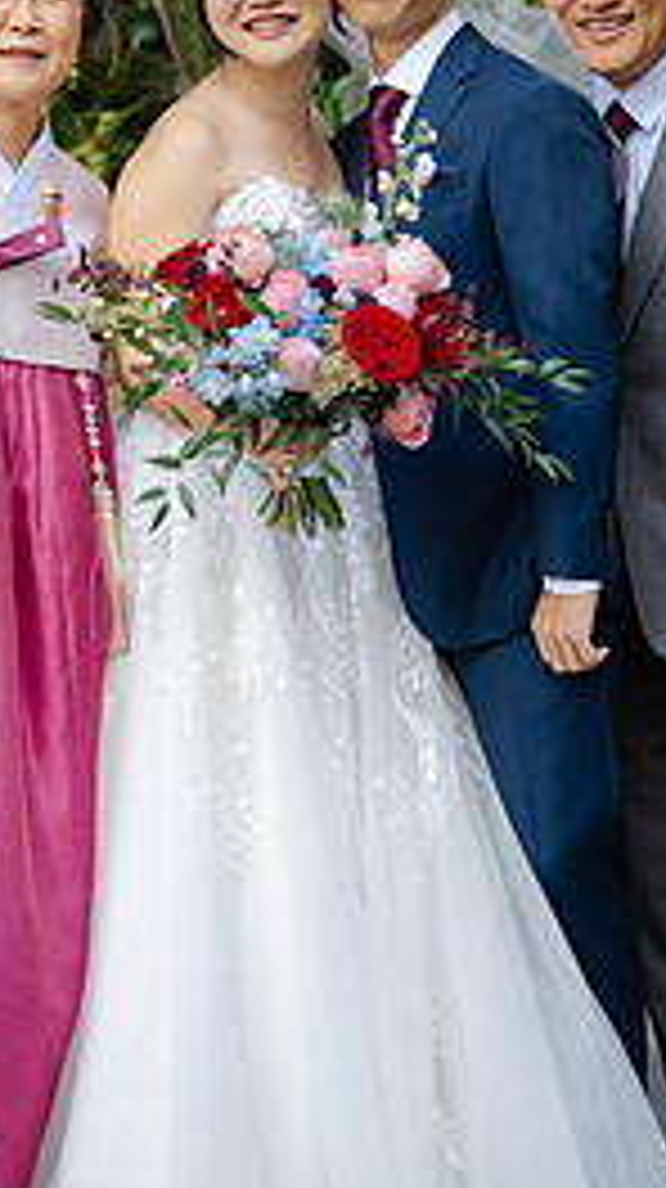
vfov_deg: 17.0
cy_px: 514
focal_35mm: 126
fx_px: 3966
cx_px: 192
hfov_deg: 9.6
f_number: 1.8
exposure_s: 1/500
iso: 80
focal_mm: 50
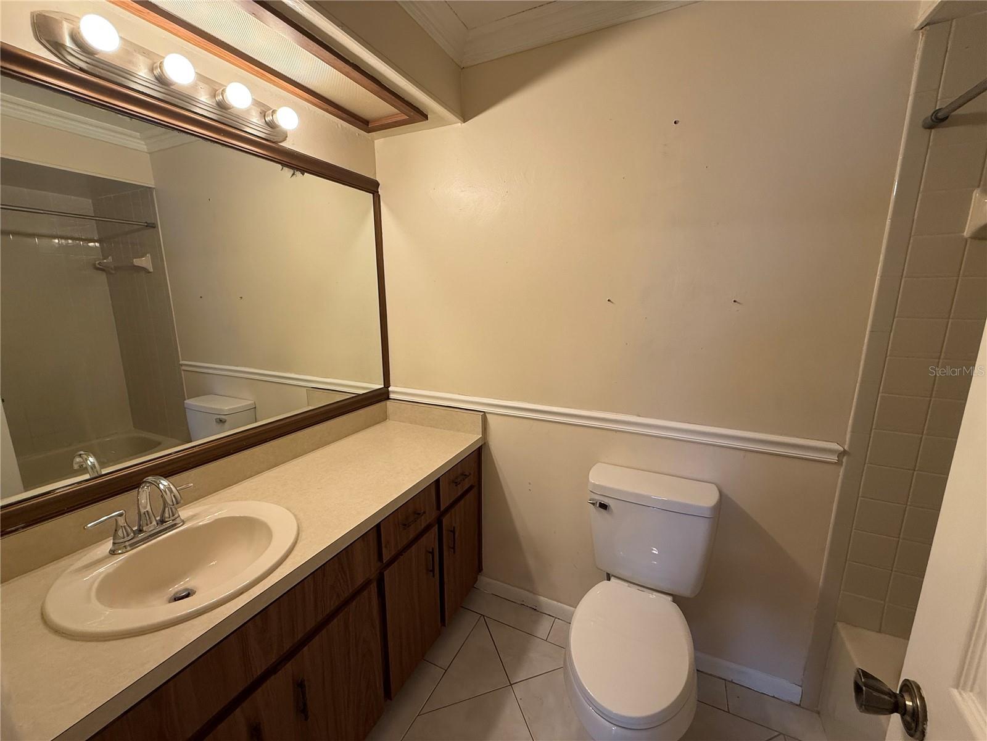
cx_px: 494
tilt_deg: -11.4
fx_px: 399
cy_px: 370
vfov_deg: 85.7
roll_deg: -0.1
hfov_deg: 102.1
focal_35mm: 14
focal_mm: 2.22
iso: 125
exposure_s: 1/120
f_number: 2.2
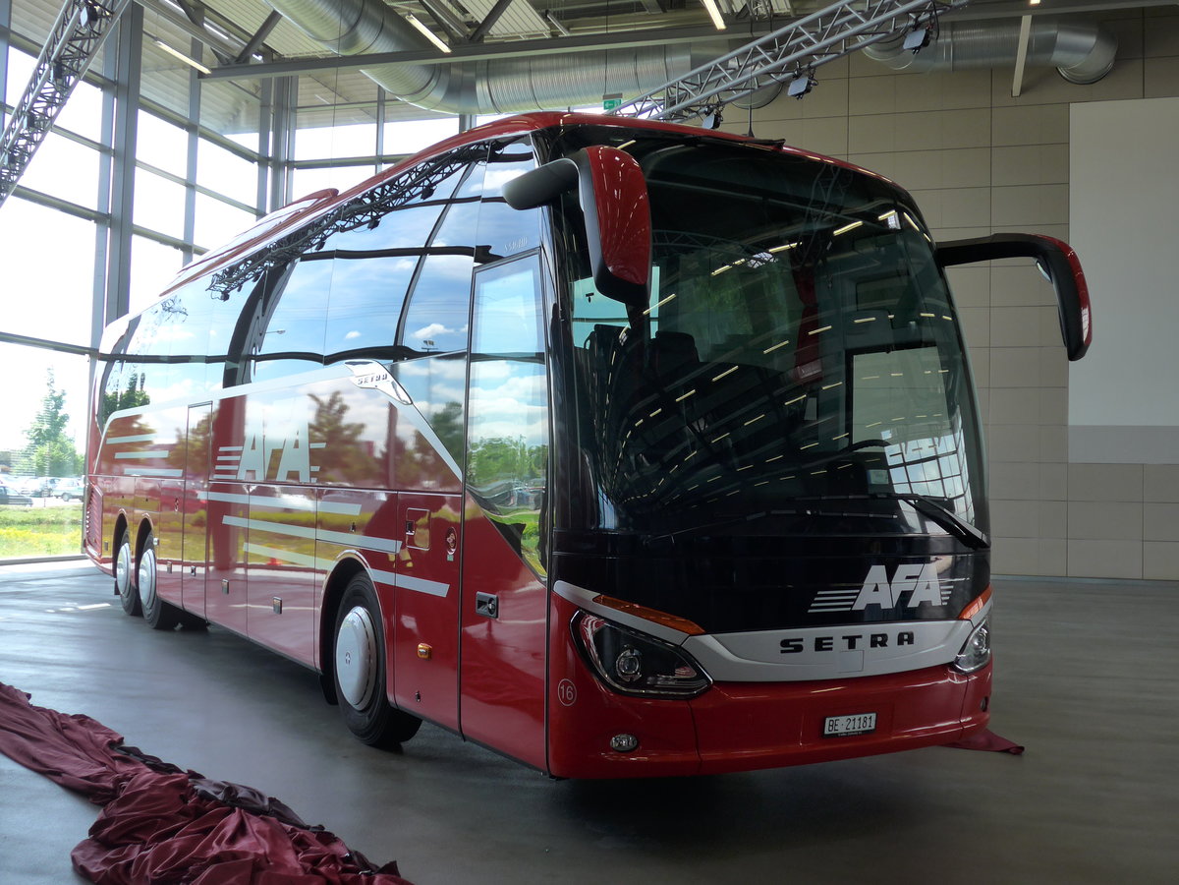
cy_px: 442
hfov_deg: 51.4
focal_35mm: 36
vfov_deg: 39.7
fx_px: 1226
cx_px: 590
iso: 125
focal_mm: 7.5
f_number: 2.8
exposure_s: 1/250
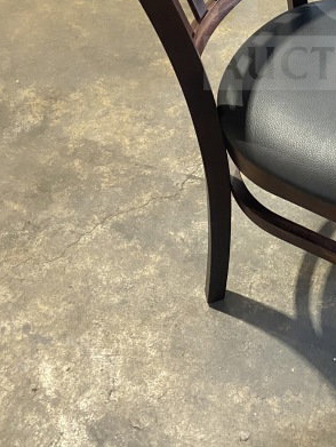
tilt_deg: -38.6
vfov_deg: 32.6
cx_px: 331
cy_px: -1
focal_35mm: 54
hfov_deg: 25.8
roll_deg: +1.4
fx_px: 698
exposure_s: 1/45
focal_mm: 4.25
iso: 500
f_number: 1.8
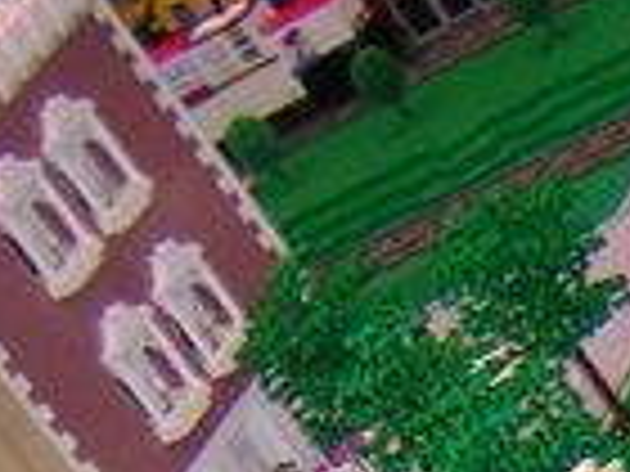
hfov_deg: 9.3
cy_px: 1182
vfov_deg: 6.8
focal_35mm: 205
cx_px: 1035
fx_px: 3731
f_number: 2.6
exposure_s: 1/60.1
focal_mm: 4.7
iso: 139
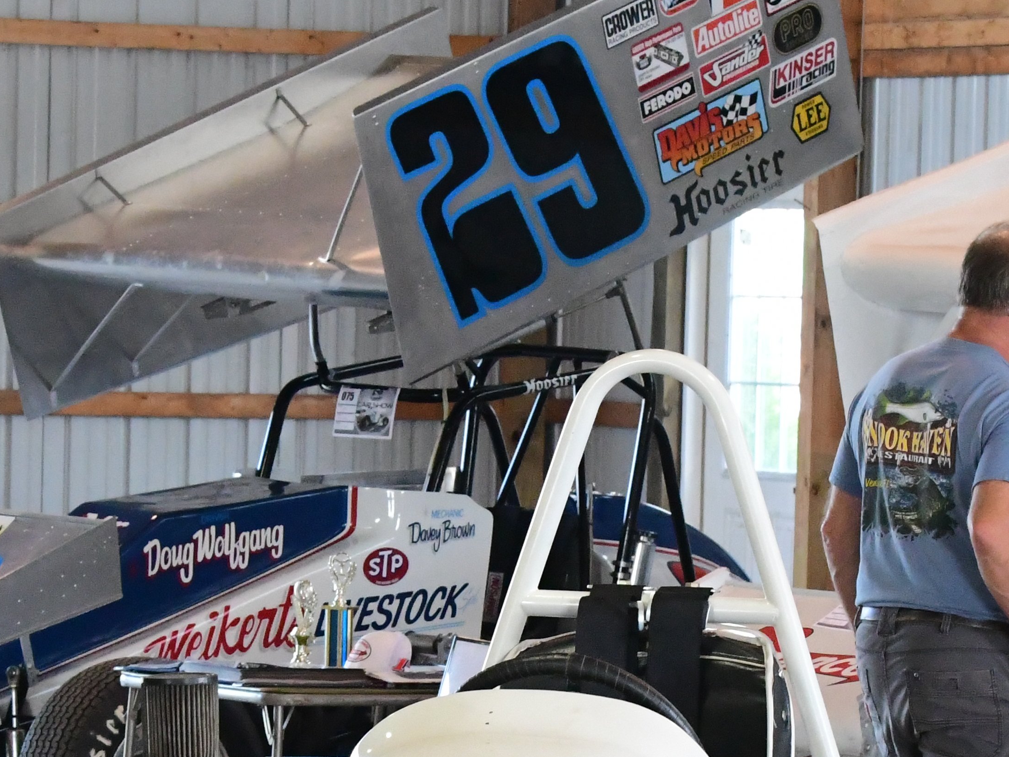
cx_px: 558
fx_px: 7491
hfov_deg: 7.7
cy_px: 782
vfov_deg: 5.8
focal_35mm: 257
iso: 6400
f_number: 9
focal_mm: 70
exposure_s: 1/320
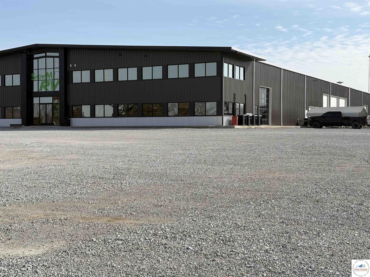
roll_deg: +0.0
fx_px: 556
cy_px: 138
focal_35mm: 52
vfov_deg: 28.0
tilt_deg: -0.4
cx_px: 185
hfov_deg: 36.8
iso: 40
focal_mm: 5.96
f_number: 1.6
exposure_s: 1/4329
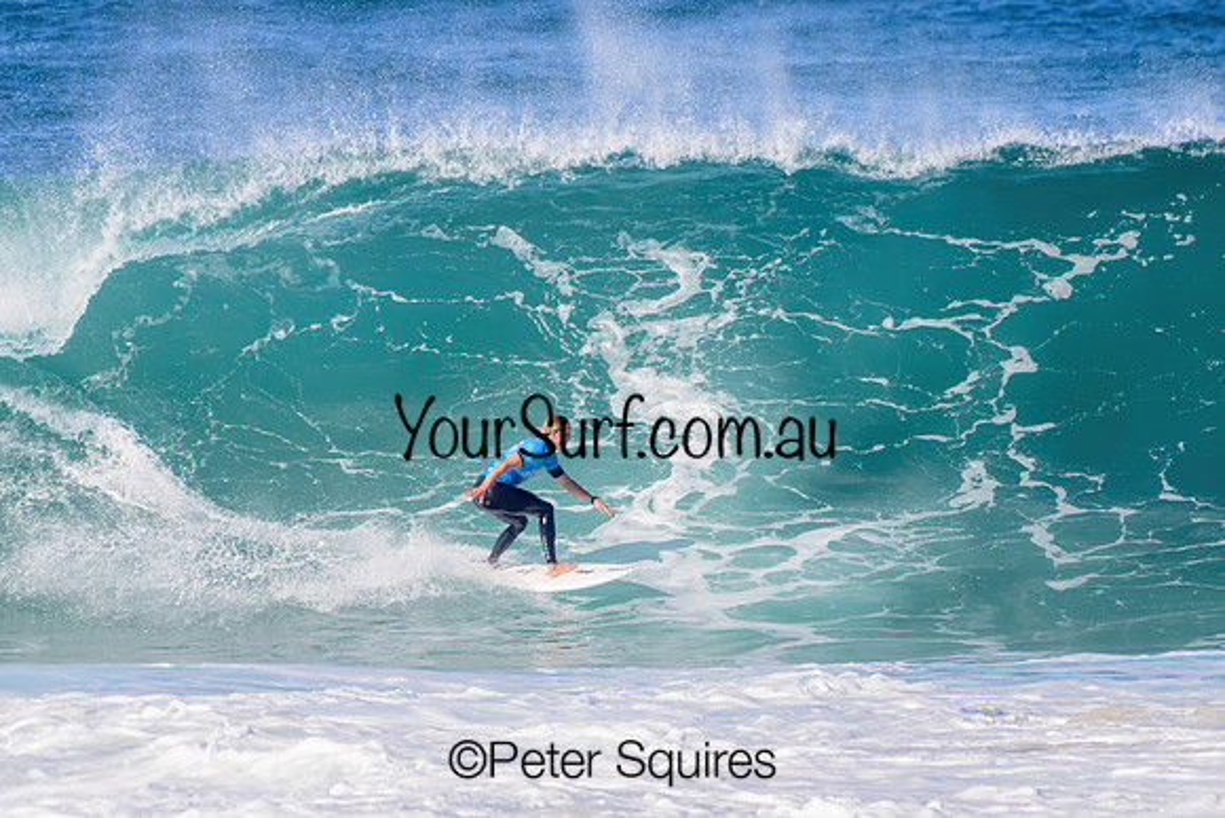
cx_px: 612
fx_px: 34034
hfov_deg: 2.1
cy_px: 409
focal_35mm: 1000
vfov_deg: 1.4
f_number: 11
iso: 800
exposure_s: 1/1250
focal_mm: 1000
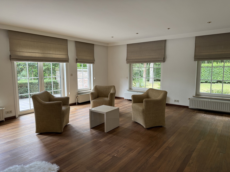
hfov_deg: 71.6
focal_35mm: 24
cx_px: 115
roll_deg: -0.5
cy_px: 86
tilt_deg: -6.2
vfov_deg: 56.8
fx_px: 159
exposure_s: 1/121
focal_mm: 6.76
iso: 125
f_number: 1.78
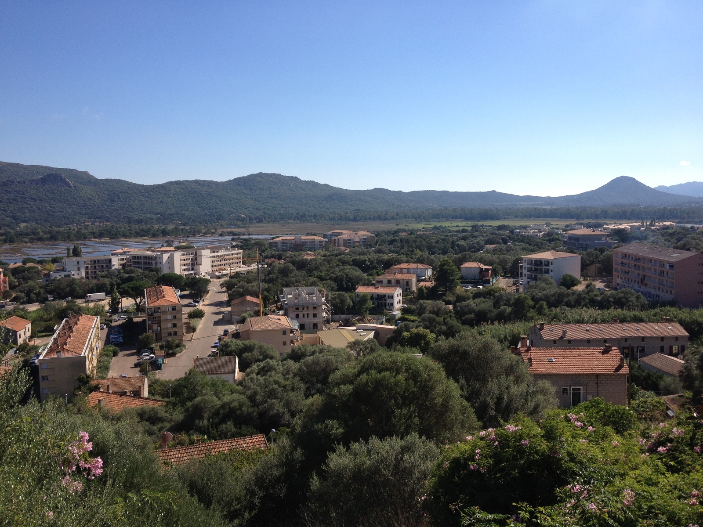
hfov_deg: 52.6
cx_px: 352
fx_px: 711
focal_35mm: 35
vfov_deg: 40.7
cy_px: 264
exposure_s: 1/2045
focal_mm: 4.28
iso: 64
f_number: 2.4
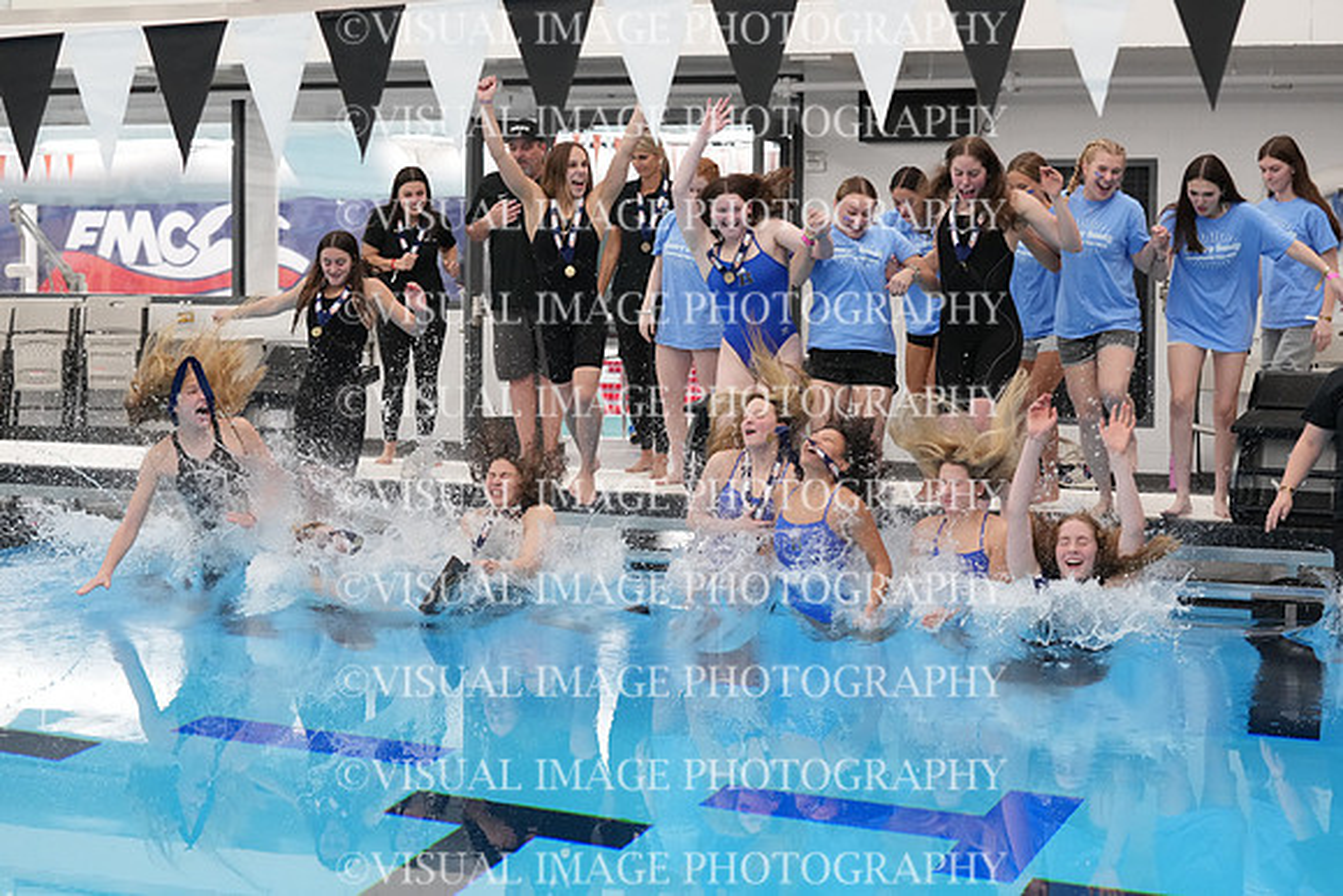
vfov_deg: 19.5
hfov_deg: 28.8
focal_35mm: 70
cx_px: 672
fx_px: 2612
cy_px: 448
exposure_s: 1/800
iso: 6400
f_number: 4
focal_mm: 70
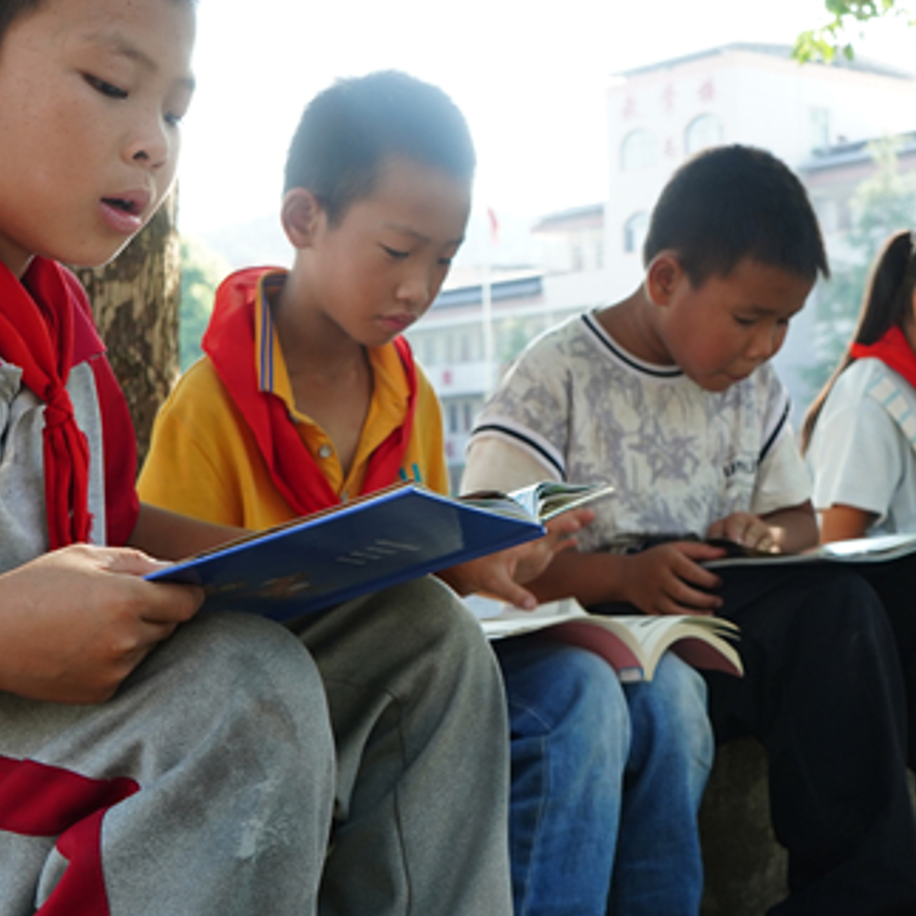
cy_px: 345
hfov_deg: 27.9
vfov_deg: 28.1
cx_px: 641
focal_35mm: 61
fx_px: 1826
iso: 400
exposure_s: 1/125
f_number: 6.3
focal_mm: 29
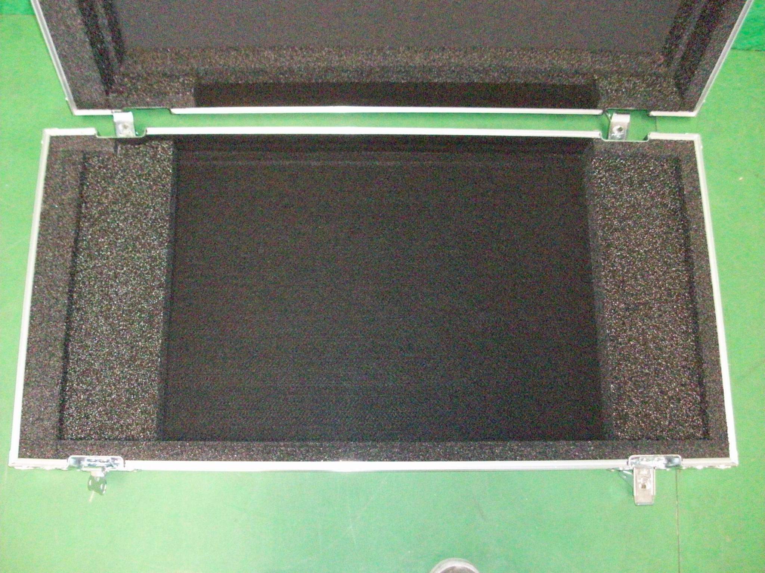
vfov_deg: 41.8
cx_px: 382
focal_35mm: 34
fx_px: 751
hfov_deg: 54.0
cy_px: 286
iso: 800
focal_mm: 5.7
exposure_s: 1/128
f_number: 2.8
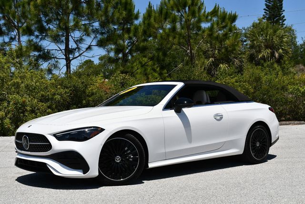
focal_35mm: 48
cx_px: 152
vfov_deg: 28.1
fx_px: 407
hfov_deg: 41.1
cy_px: 102
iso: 100
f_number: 9
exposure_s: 1/320
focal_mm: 24
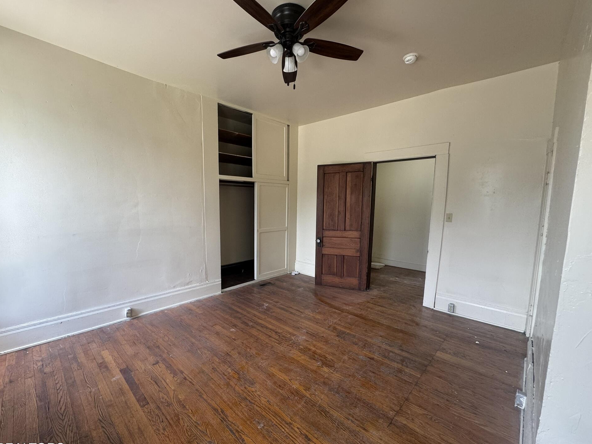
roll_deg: -1.3
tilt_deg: -6.8
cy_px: 232
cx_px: 281
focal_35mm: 15
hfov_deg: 98.1
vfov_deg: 81.7
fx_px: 257
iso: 160
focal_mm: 2.22
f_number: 2.2
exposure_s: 1/99
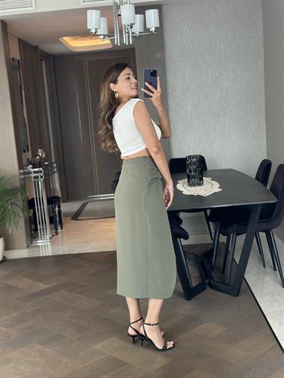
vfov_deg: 39.6
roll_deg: +5.0
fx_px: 525
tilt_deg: -16.6
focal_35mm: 48
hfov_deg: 30.3
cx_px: 142
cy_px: 189
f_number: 1.78
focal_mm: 6.86
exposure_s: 1/60
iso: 200
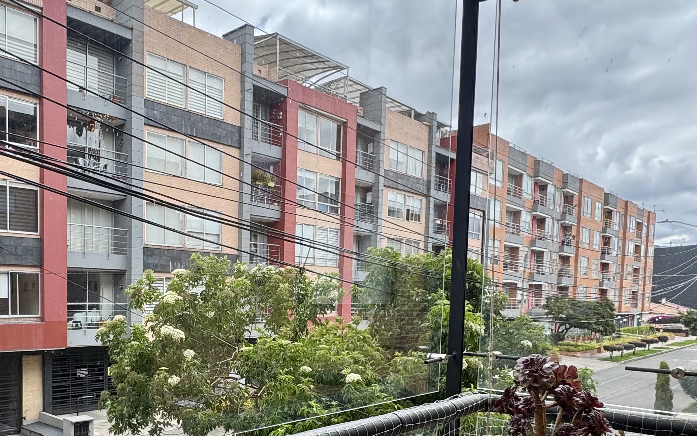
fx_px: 589
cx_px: 216
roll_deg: -0.4
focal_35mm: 31
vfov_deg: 39.3
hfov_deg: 59.4
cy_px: 337
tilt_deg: -4.9
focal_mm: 2.22
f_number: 2.2
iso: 40
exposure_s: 1/512
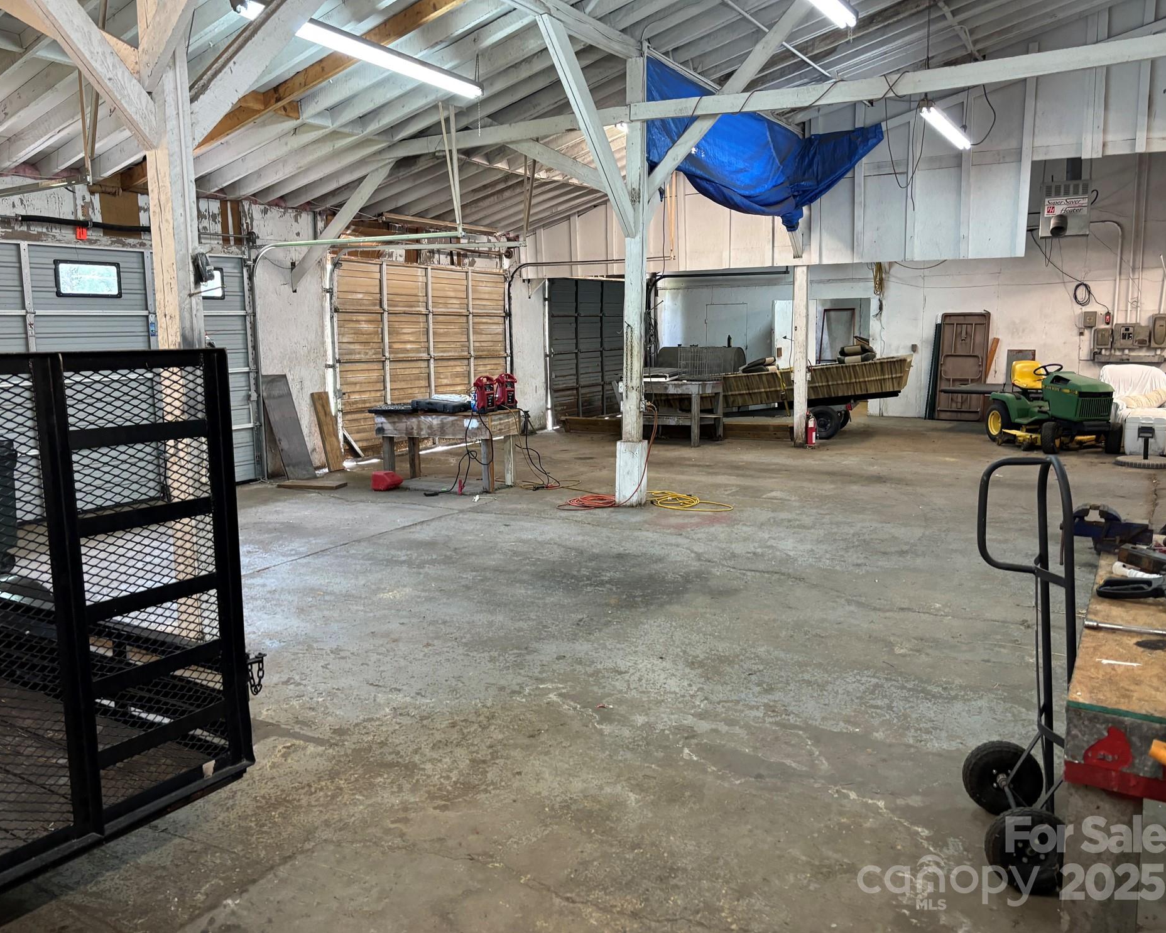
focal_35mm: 28
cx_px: 569
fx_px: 966
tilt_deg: -5.8
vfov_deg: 51.5
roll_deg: +1.3
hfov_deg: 62.2
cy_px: 452
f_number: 1.6
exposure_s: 1/60
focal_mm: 5.96
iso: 200
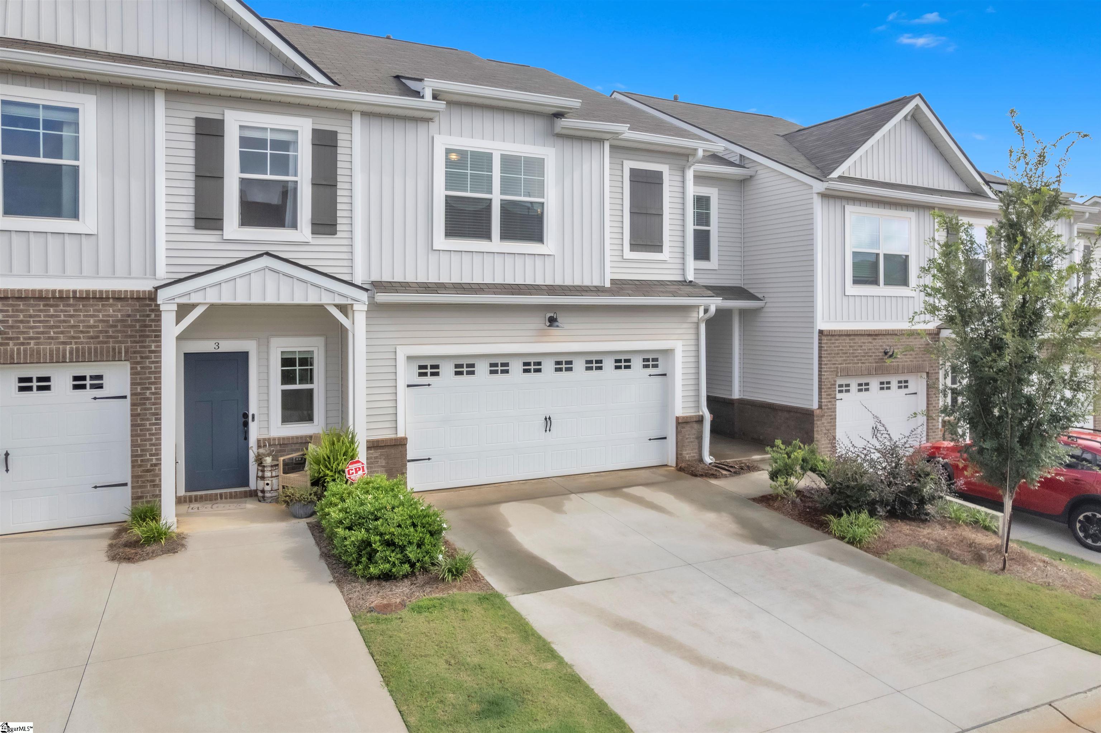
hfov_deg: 78.6
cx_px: 550
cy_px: 366
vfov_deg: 57.2
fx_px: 673
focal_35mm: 22
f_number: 2.8
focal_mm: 8.38
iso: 150
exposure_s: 1/350
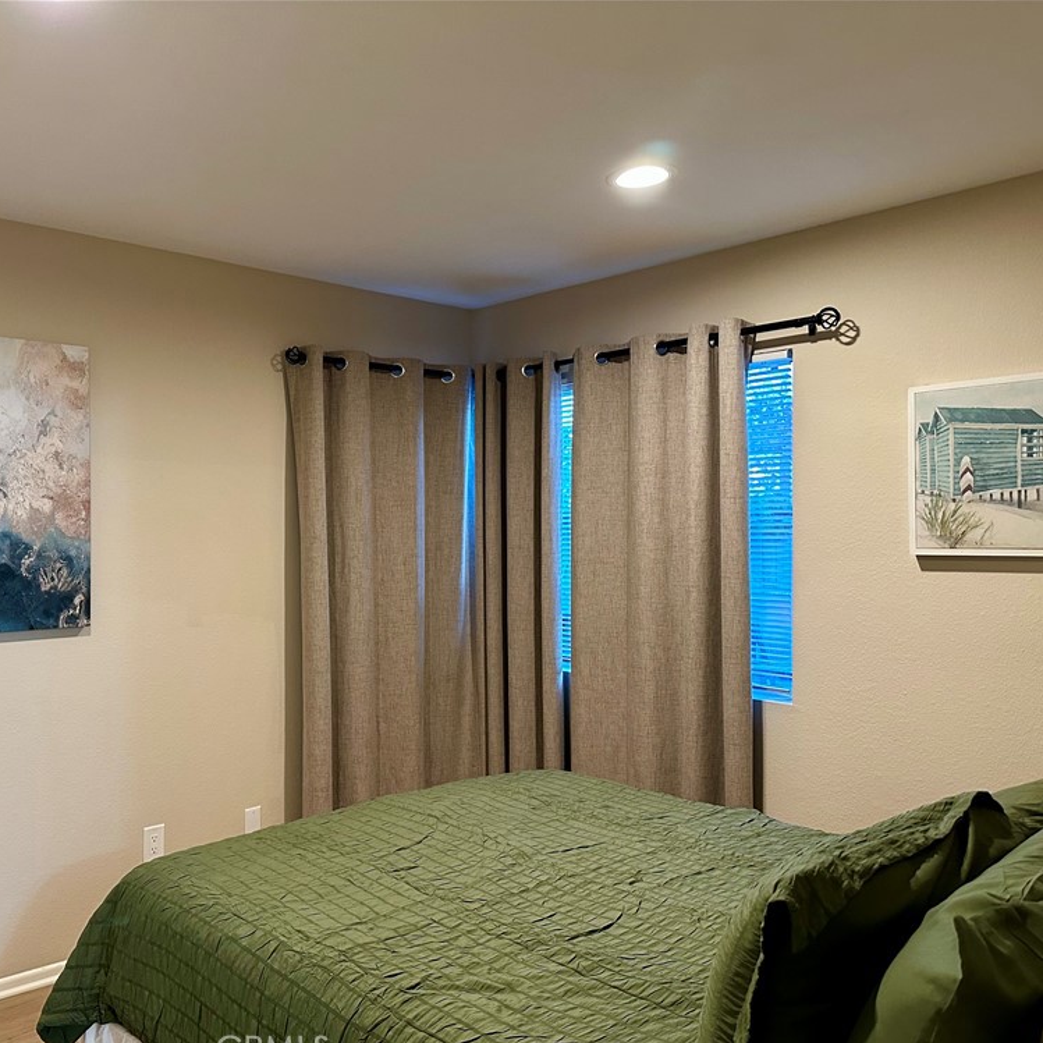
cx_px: 375
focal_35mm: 29
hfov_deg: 54.8
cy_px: 533
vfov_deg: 55.6
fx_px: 989
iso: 400
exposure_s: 1/60
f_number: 1.78
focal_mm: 6.86
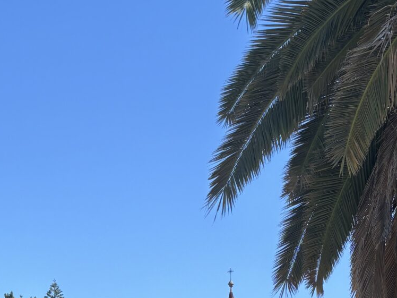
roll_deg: +1.0
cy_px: 399
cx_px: 232
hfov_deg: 22.0
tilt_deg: +5.2
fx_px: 1021
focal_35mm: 89
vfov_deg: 15.7
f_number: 1.6
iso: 50
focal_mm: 5.96
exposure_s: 1/2062
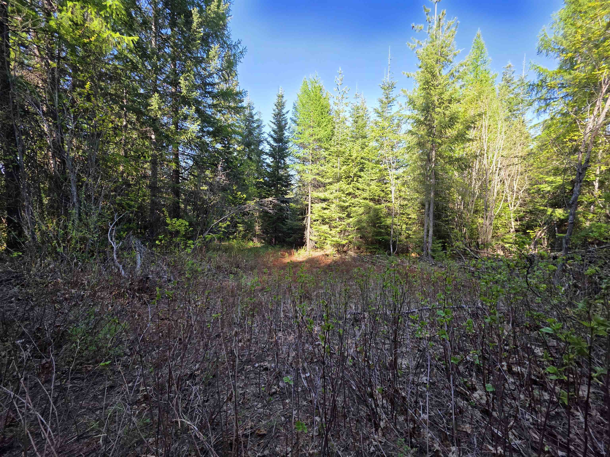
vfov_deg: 89.9
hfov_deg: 106.2
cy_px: 228
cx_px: 305
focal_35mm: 13
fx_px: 229
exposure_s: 1/346
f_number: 1.9
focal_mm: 2.2
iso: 40
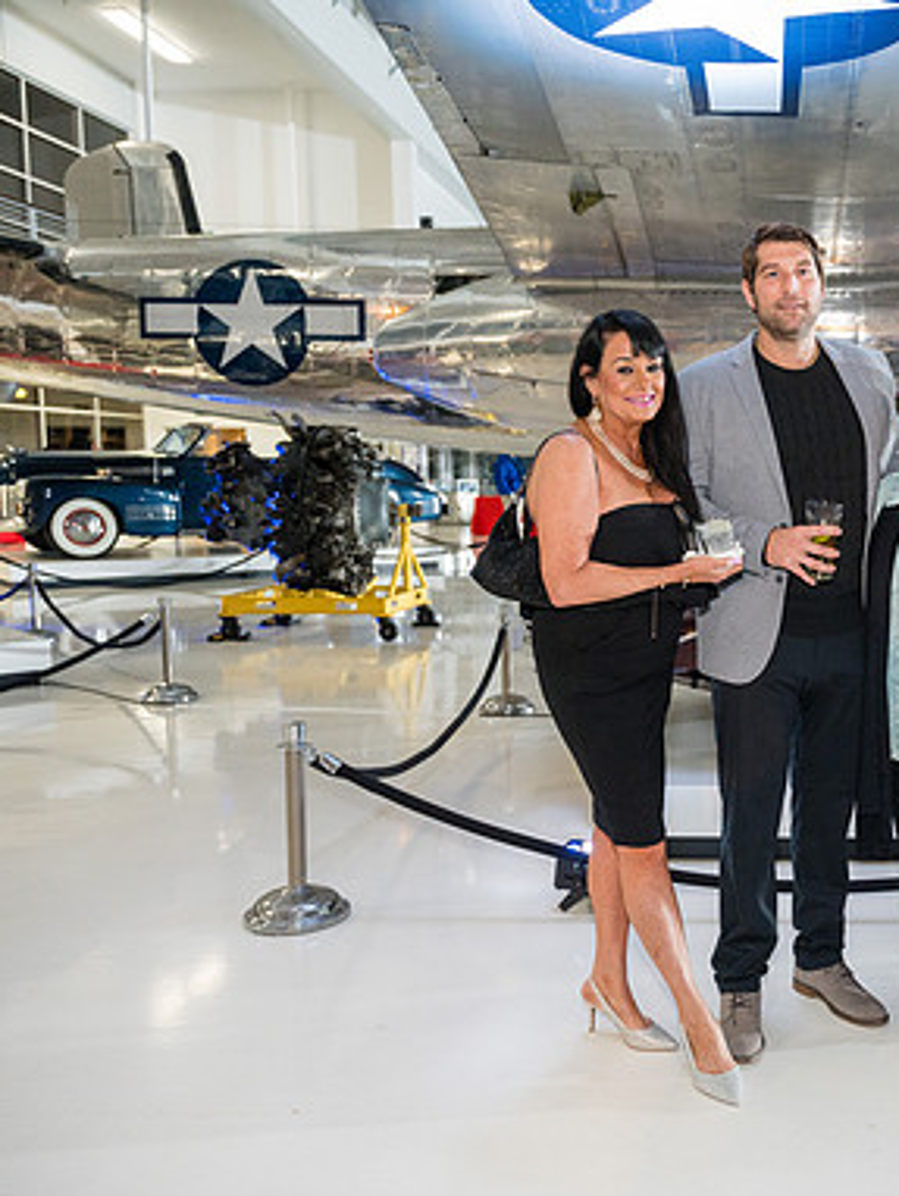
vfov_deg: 52.6
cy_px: 603
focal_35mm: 35
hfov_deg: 38.2
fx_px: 1211
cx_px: 796
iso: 3200
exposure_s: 1/250
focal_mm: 24
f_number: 2.8
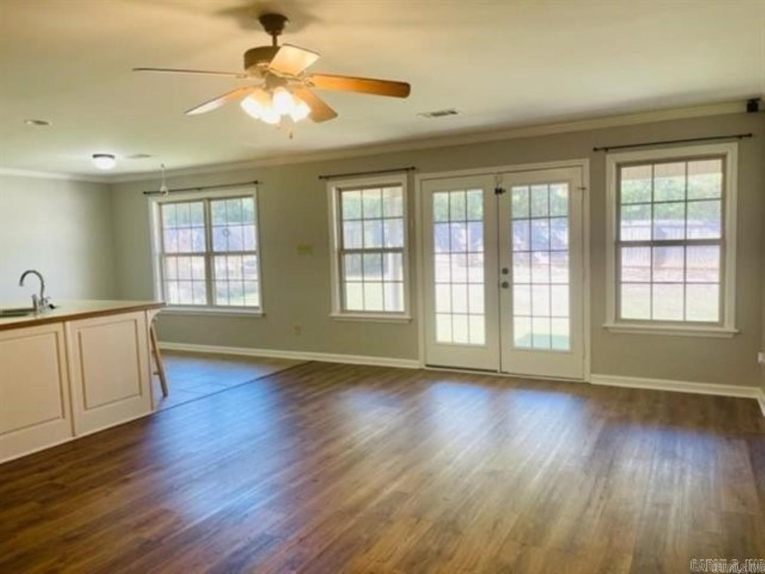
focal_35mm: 26
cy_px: 287
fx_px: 575
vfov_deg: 53.1
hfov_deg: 67.3
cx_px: 382
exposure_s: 1/120
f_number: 1.6
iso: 50
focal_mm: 5.1
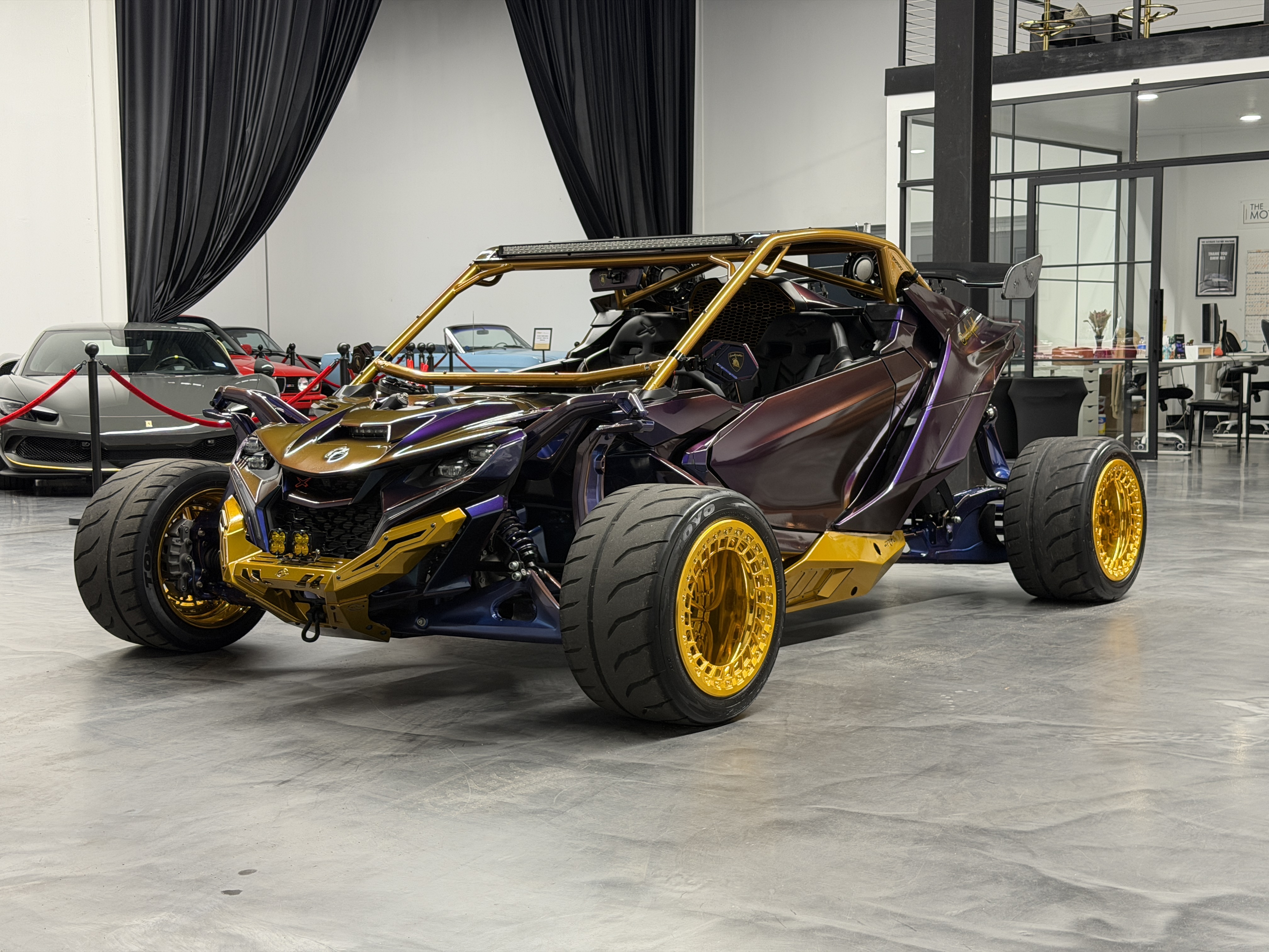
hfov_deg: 39.7
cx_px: 634
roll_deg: +0.4
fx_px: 1760
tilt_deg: -4.9
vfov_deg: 30.3
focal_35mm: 48
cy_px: 476
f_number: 1.78
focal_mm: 6.76
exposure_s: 1/82
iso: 100
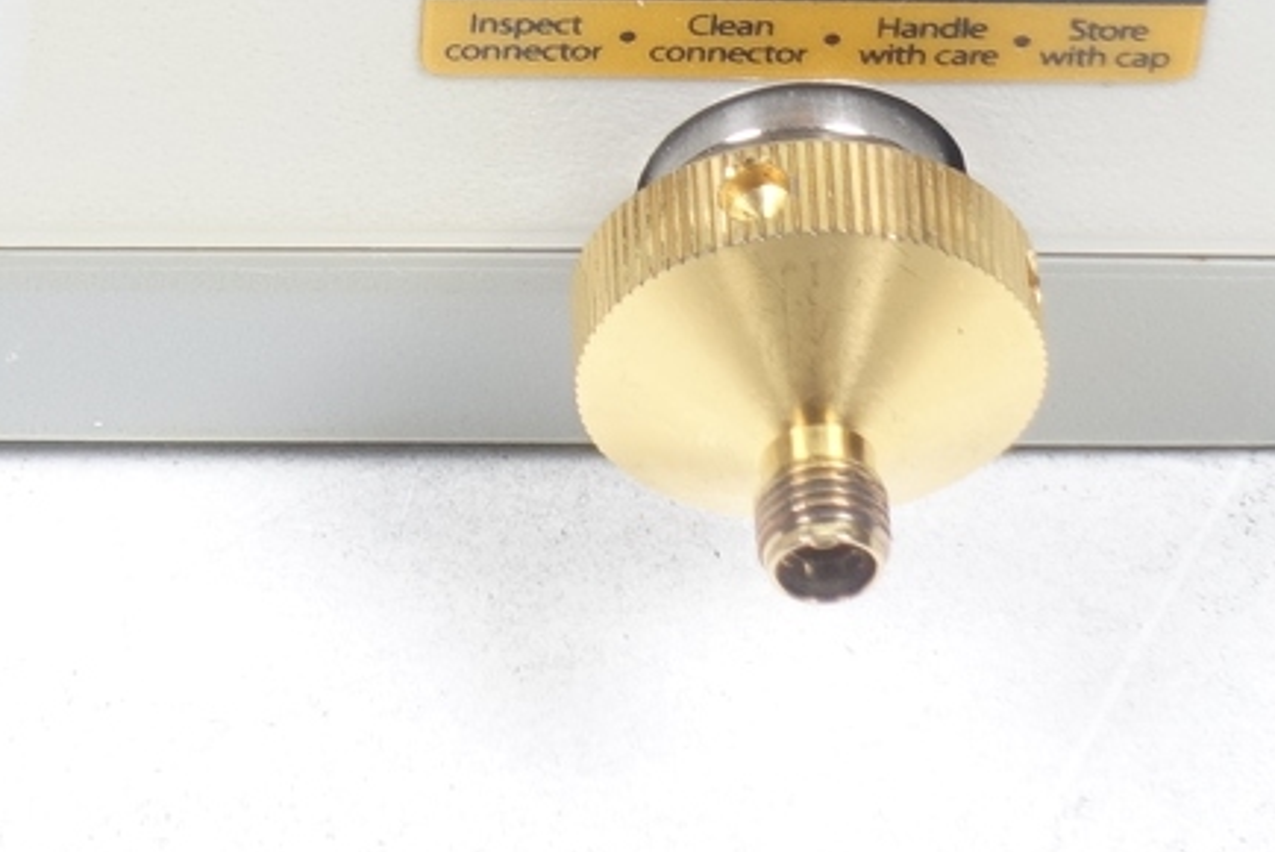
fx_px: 11695
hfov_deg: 6.2
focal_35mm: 330
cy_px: -419
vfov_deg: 4.2
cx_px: 73
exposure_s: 1/100
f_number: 5.6
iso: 125
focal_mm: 25.7
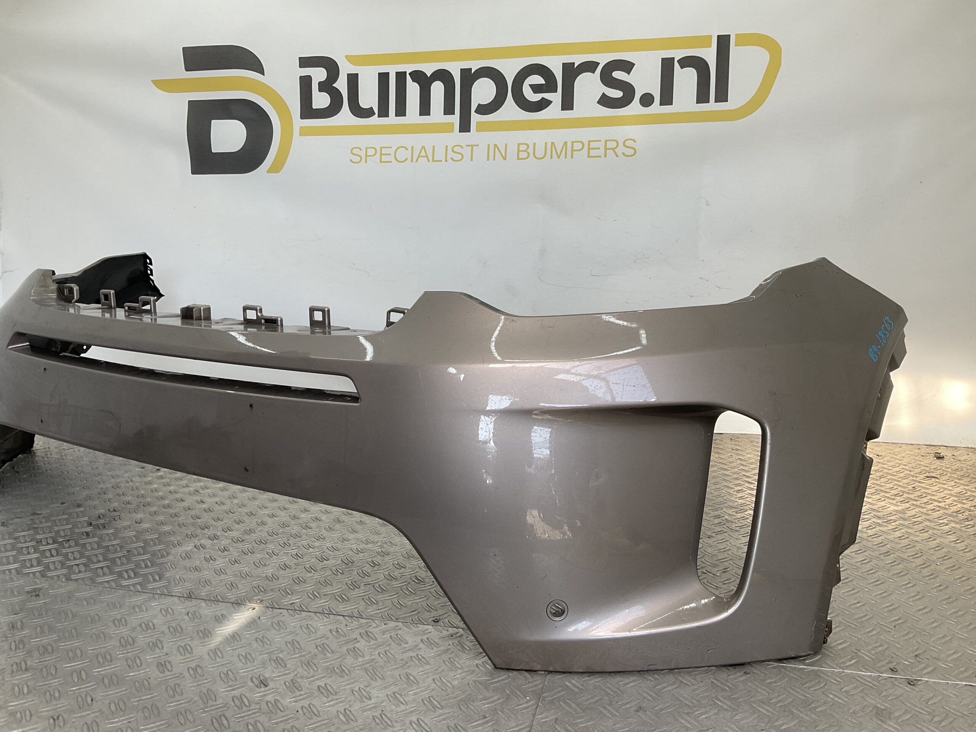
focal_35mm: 29
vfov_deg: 48.2
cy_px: 366
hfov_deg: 61.7
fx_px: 818
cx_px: 488
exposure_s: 1/208
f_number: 1.8
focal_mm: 3
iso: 16
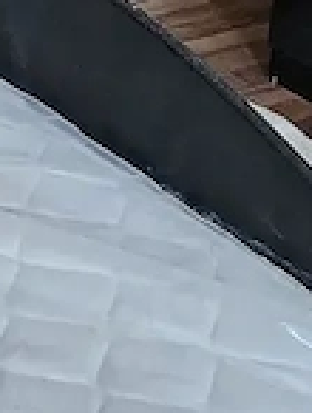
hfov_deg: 8.7
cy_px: -187
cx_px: -411
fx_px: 1881
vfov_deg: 12.0
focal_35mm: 157
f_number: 1.8
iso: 500
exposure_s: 1/100
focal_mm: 5.4
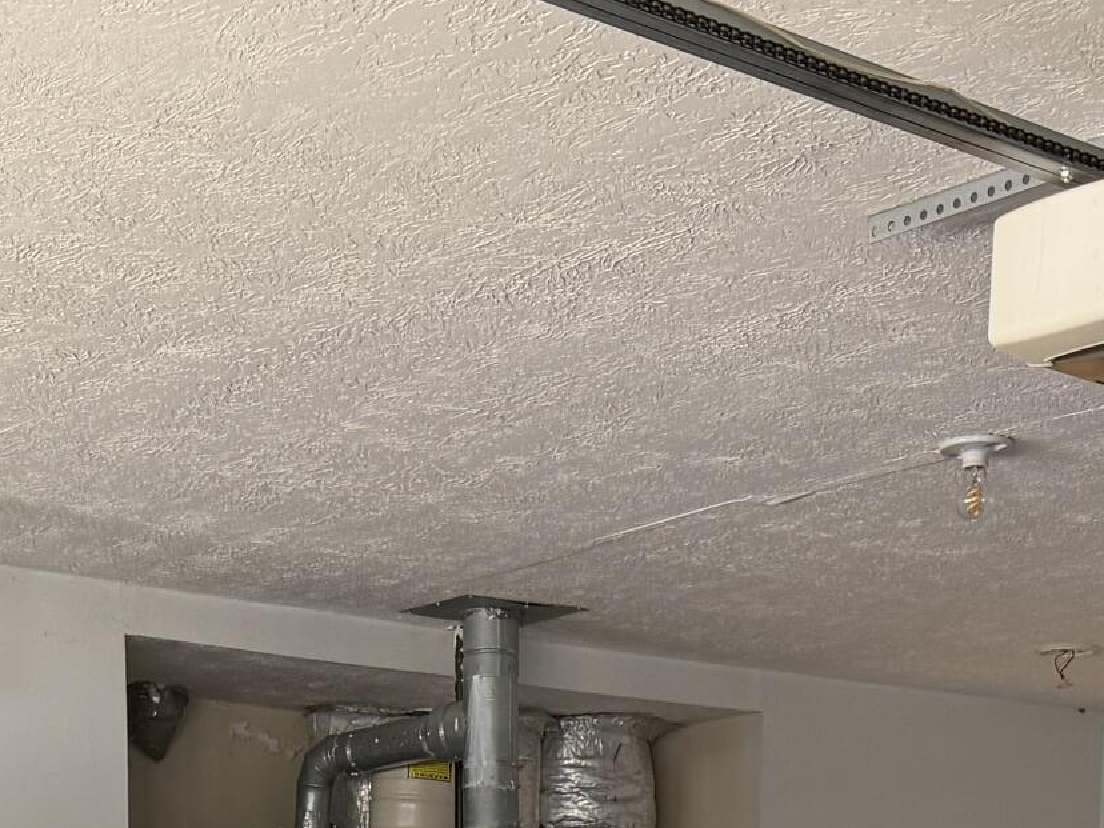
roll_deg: +0.0
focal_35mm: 87
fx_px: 2775
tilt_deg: -6.4
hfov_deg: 22.5
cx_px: 427
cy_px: 1427
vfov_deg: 15.0
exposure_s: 1/94
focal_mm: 6.76
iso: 200
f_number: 1.78
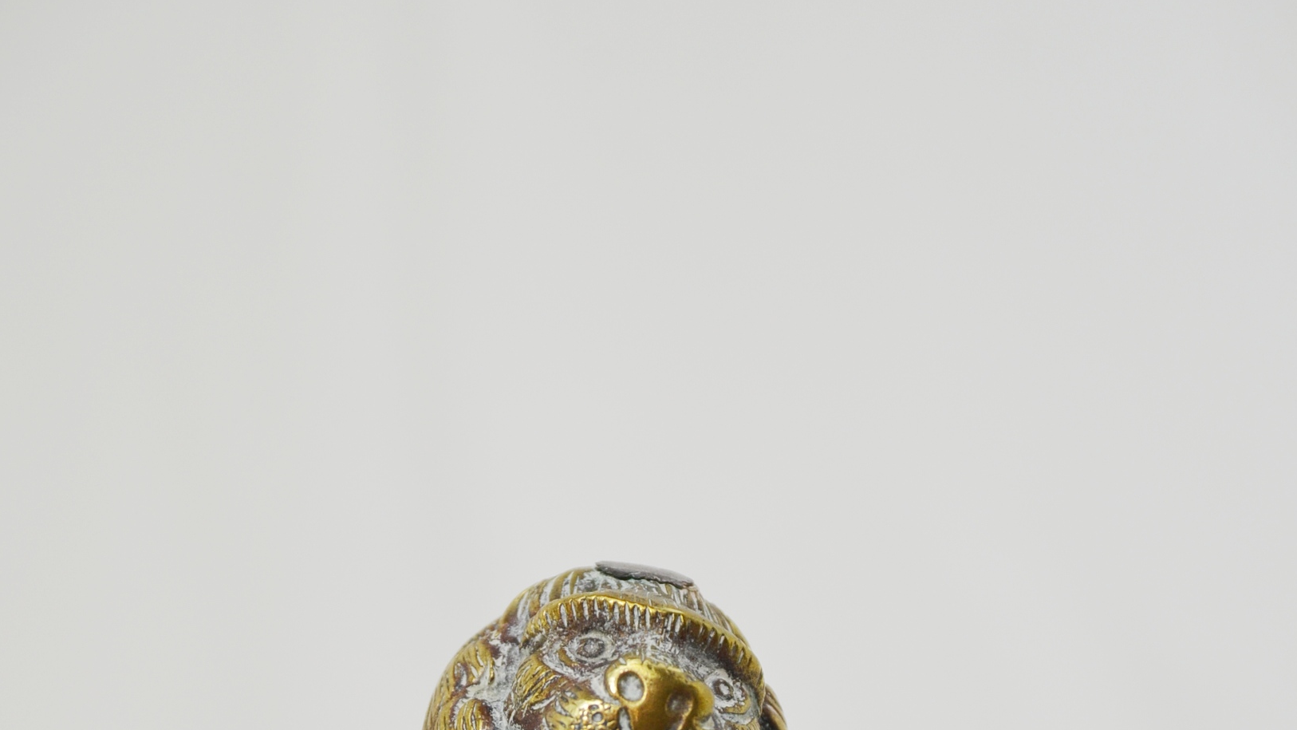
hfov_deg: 6.7
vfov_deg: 3.8
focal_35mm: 321
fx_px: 11034
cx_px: 649
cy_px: 724
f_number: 5.6
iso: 400
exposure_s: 1/250
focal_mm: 135
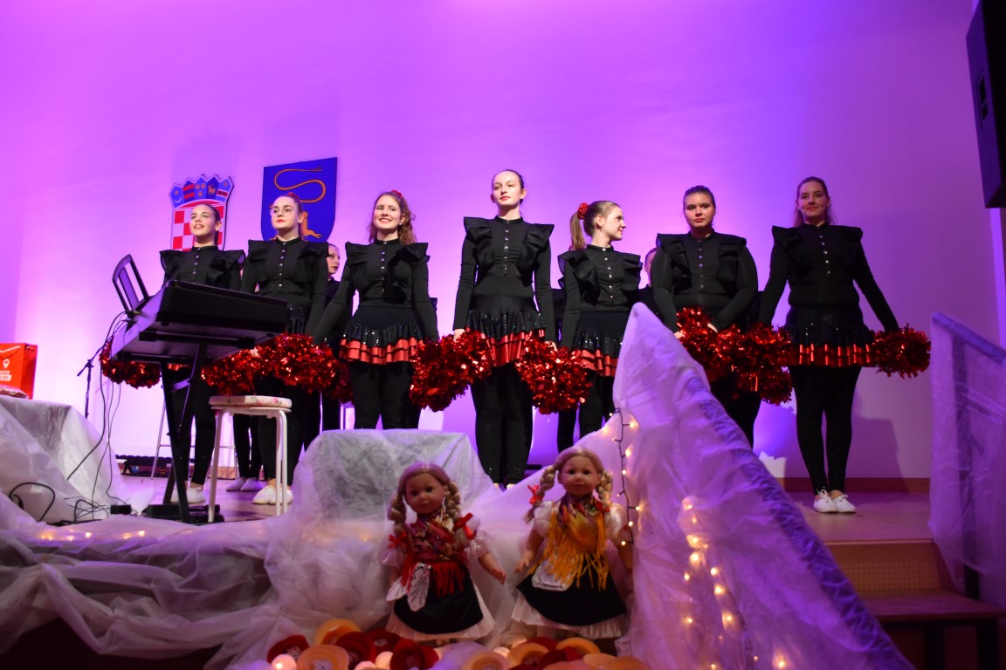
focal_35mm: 27
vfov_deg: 47.9
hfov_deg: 67.4
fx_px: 754
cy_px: 335
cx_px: 503
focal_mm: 18
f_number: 3.5
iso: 1250
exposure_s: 1/125
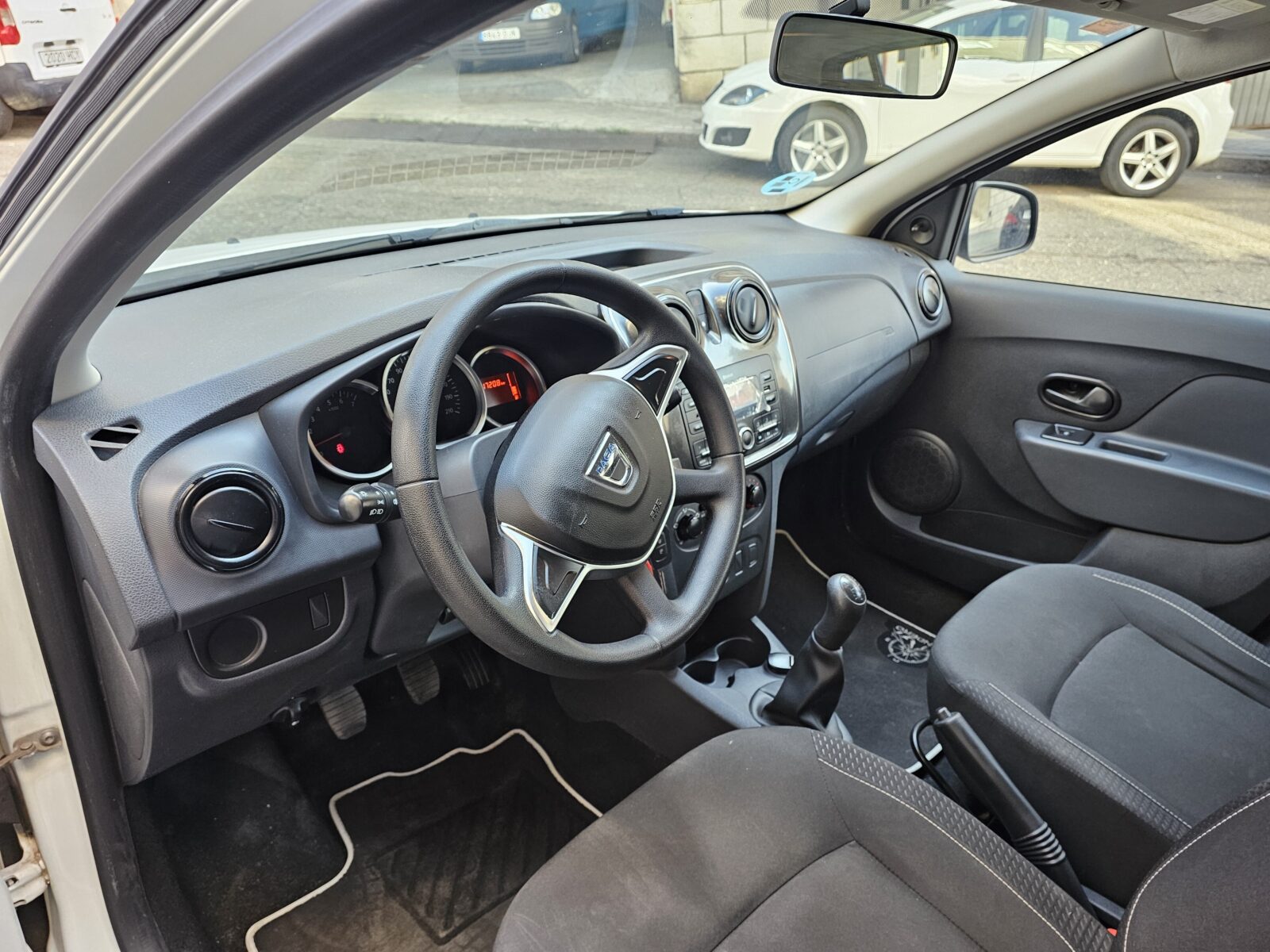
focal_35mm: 23
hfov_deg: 73.9
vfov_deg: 58.9
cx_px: 635
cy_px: 476
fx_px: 844
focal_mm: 6.3
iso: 160
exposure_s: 1/100
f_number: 1.7
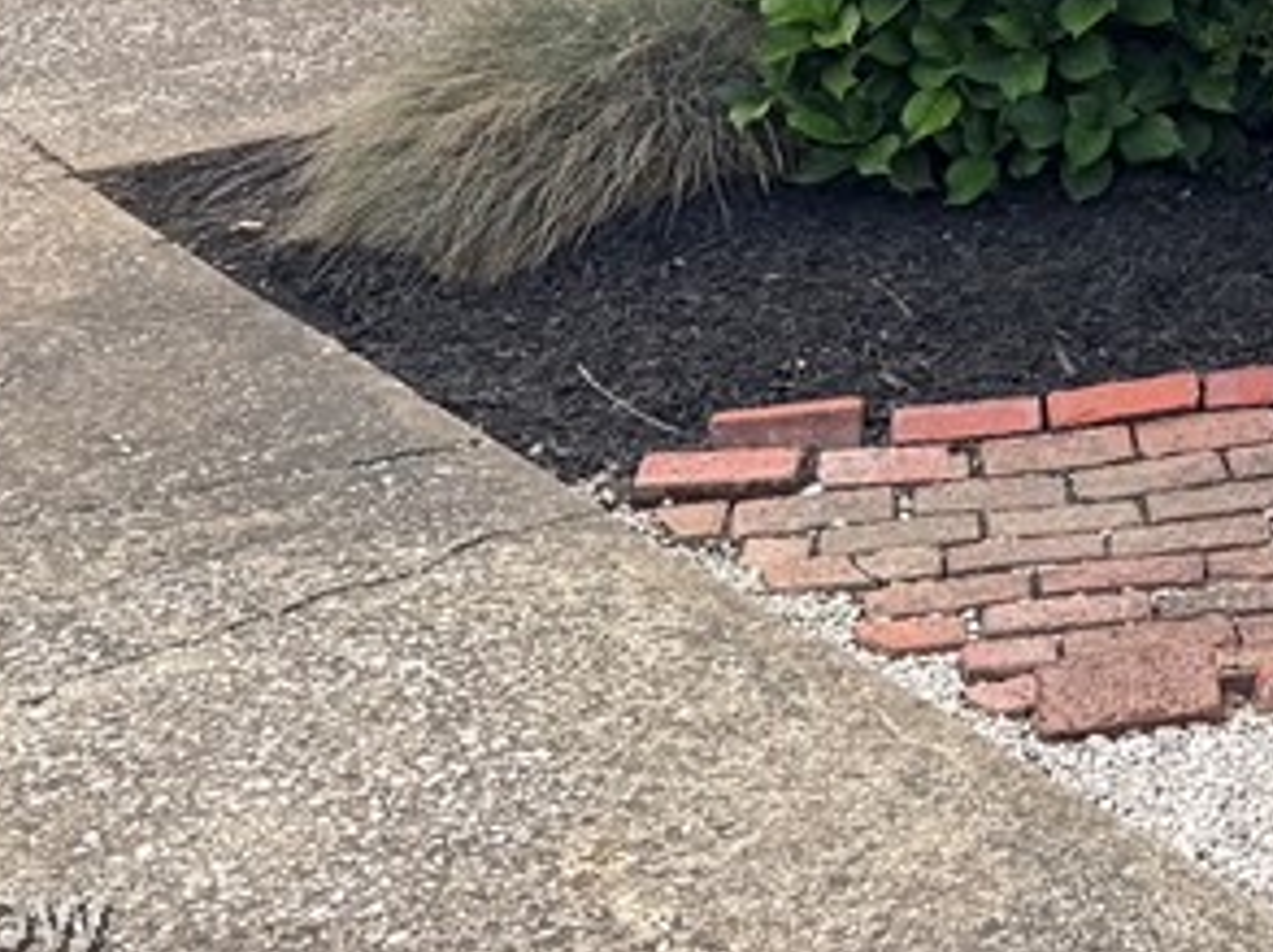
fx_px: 3085
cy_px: -682
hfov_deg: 20.2
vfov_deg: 15.4
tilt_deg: -1.4
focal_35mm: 84
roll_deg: -2.5
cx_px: 1881
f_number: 1.78
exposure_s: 1/1010
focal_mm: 6.76
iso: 80
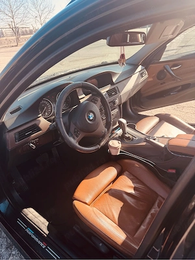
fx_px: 180
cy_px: 130
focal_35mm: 24
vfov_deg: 71.6
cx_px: 98
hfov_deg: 56.8
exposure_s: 1/900
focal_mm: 6.76
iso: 80
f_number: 1.78
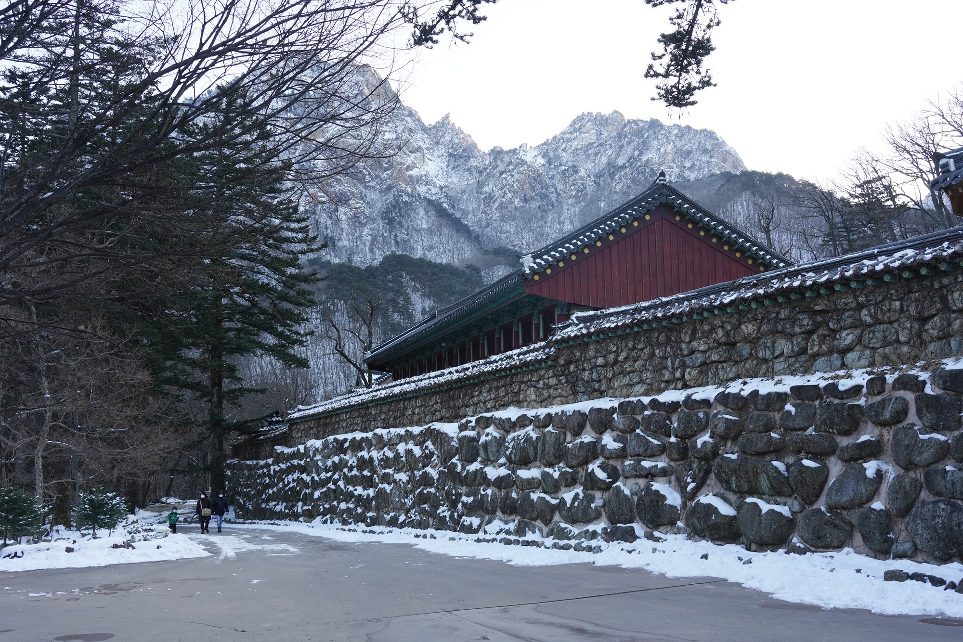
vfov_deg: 36.9
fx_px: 963
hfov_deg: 53.1
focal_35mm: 36
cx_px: 482
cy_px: 321
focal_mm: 36
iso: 500
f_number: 10
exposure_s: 1/100
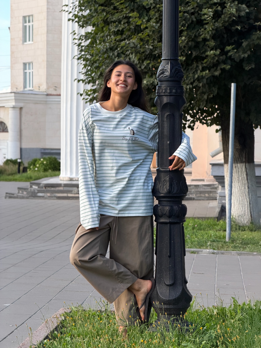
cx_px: 130
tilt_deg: -2.5
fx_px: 1005
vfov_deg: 19.6
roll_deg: -0.5
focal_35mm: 100
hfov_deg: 14.8
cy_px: 174
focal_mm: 16.89
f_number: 2.8
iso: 50
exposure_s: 1/187
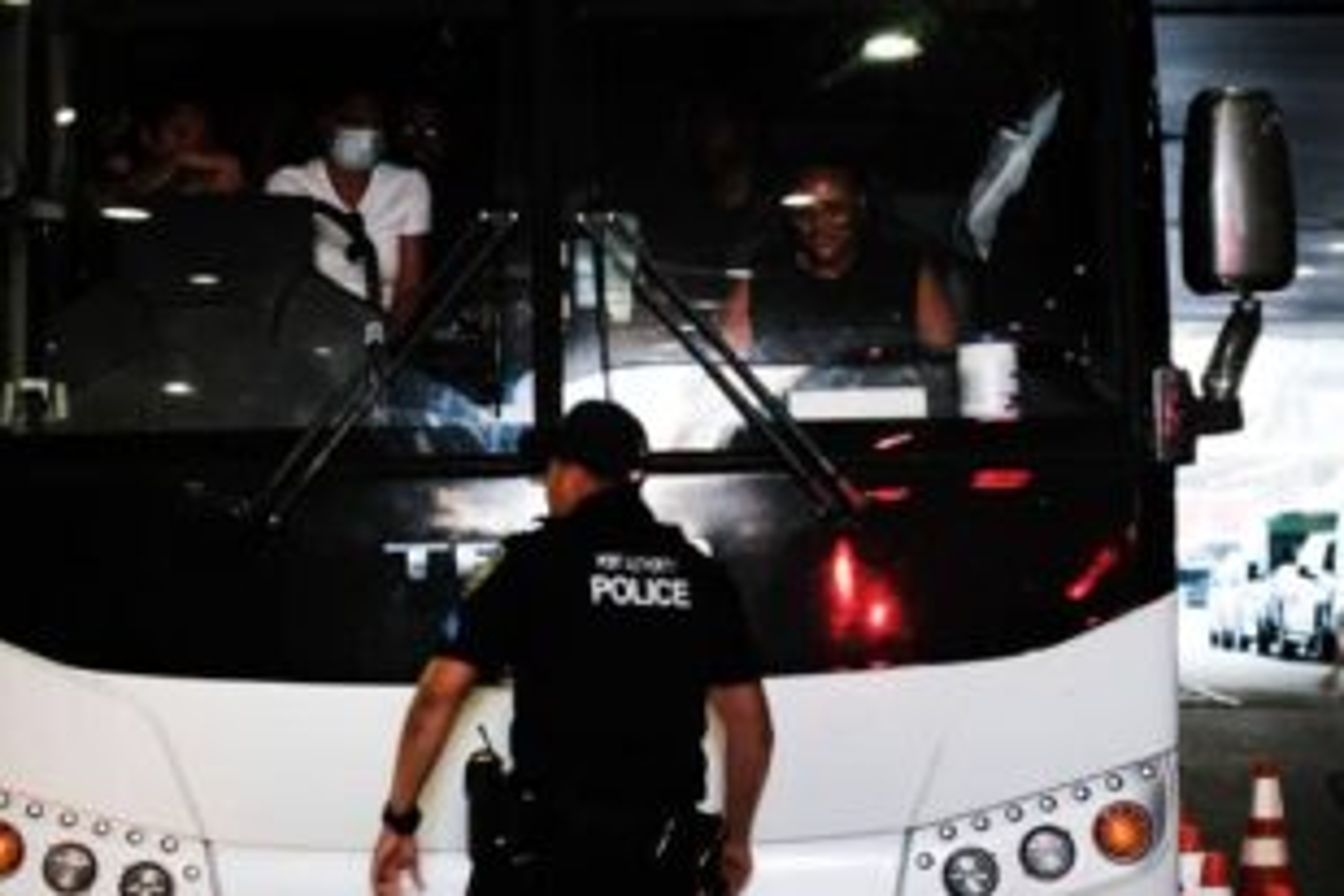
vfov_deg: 11.3
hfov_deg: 16.9
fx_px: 4517
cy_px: 513
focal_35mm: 121
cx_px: 557
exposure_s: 1/38
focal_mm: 55
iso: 800
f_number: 4.5
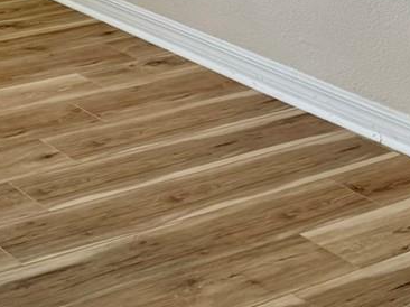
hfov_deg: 17.7
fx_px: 1243
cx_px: -95
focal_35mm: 105
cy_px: -114
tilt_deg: -12.4
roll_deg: -1.0
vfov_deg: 13.5
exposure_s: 1/185
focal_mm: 6.76
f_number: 1.78
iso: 80
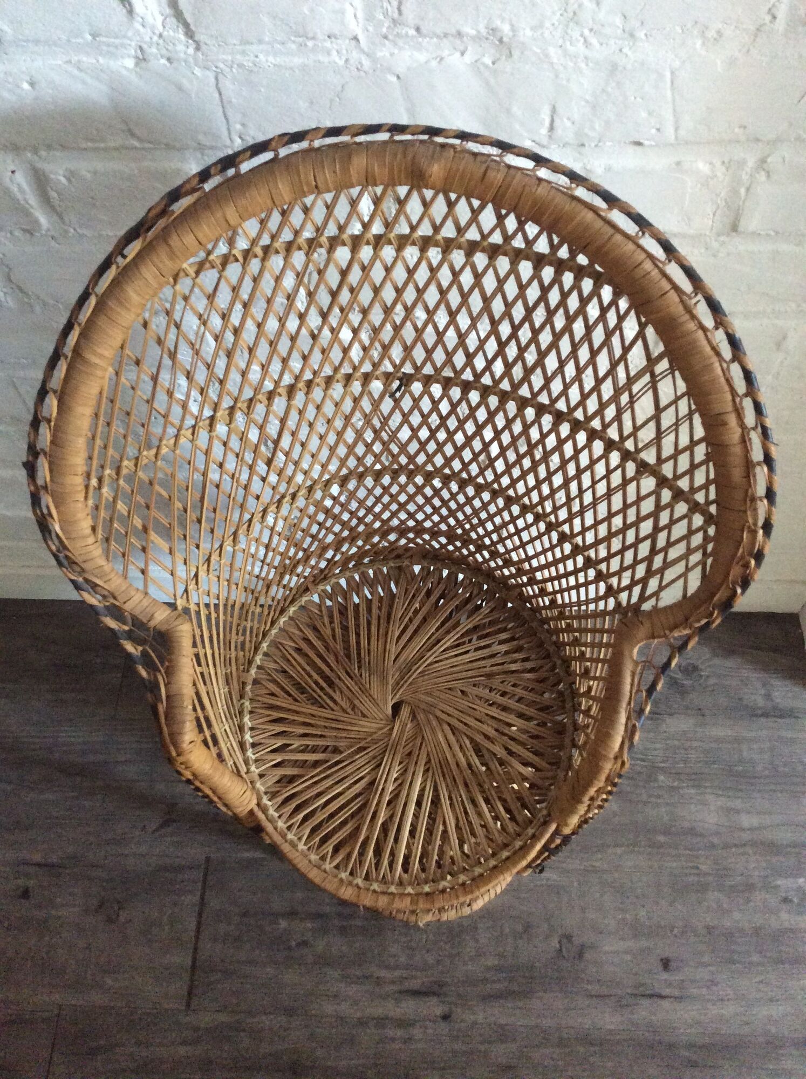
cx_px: 403
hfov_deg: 44.1
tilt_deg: -60.3
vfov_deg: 56.9
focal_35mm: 32
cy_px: 540
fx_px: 996
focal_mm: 3.3
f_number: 2.4
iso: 250
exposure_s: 1/20
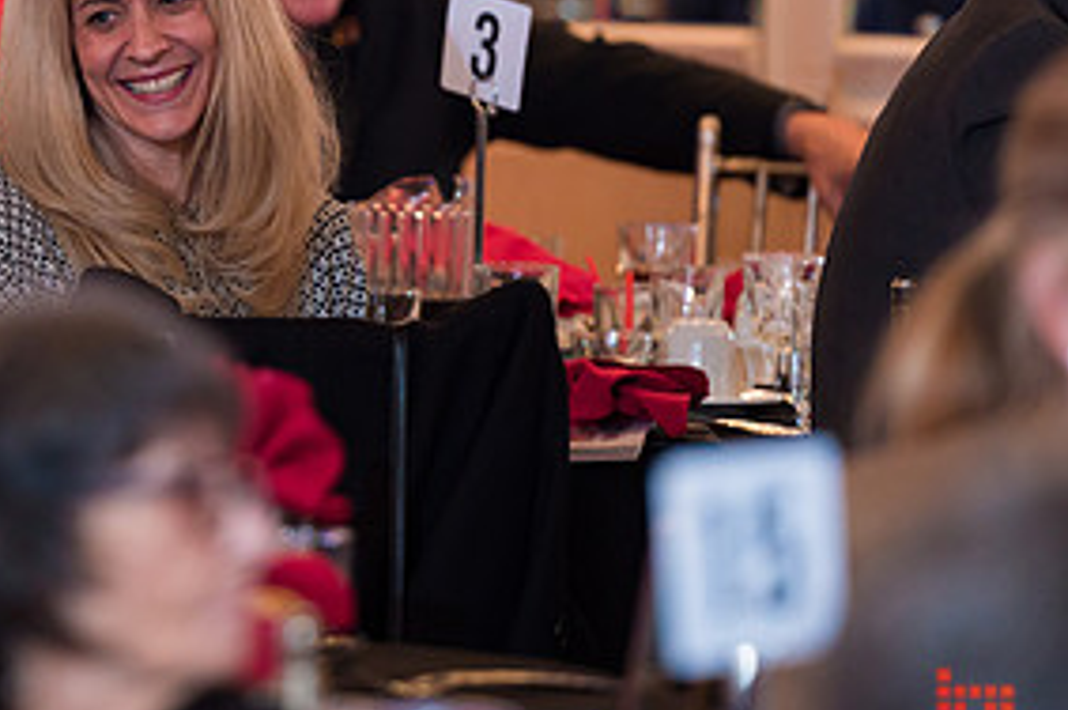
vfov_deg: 3.3
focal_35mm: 416
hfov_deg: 5.0
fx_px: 12327
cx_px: 110
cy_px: 139
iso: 1250
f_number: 3.2
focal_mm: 200
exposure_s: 1/200
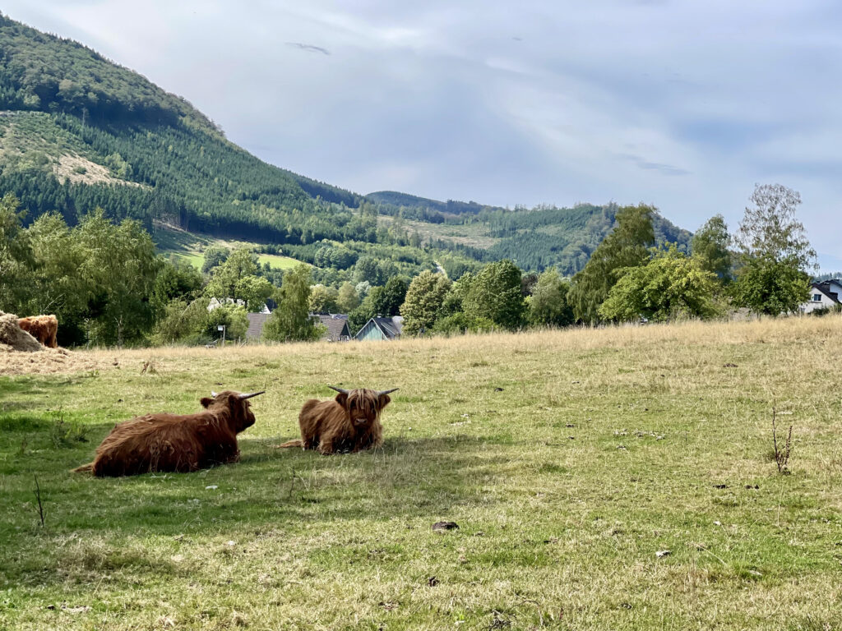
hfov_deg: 30.3
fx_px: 1557
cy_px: 316
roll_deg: -4.0
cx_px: 421
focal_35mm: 64
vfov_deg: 22.9
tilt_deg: -1.6
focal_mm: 7.5
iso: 20
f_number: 2.2
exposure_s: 1/1167
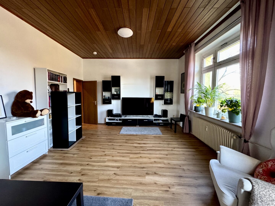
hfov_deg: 102.1
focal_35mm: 14
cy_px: 103
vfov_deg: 85.7
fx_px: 111
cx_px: 138
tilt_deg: -4.4
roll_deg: +0.8
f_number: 2.2
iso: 800
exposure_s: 1/60
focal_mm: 2.22
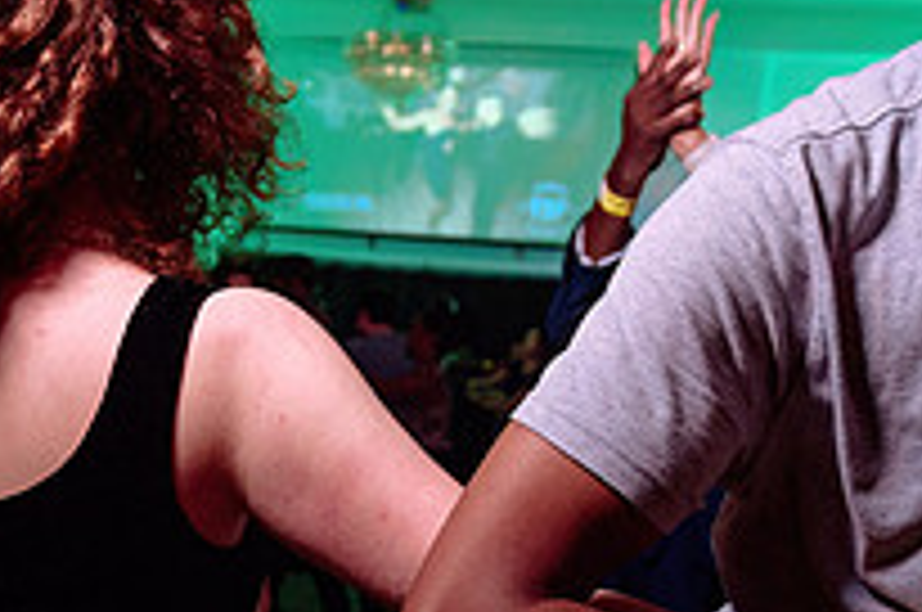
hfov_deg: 24.6
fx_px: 2071
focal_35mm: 81
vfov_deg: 16.5
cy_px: 568
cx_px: 148
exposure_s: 1/50
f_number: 3.5
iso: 800
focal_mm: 24
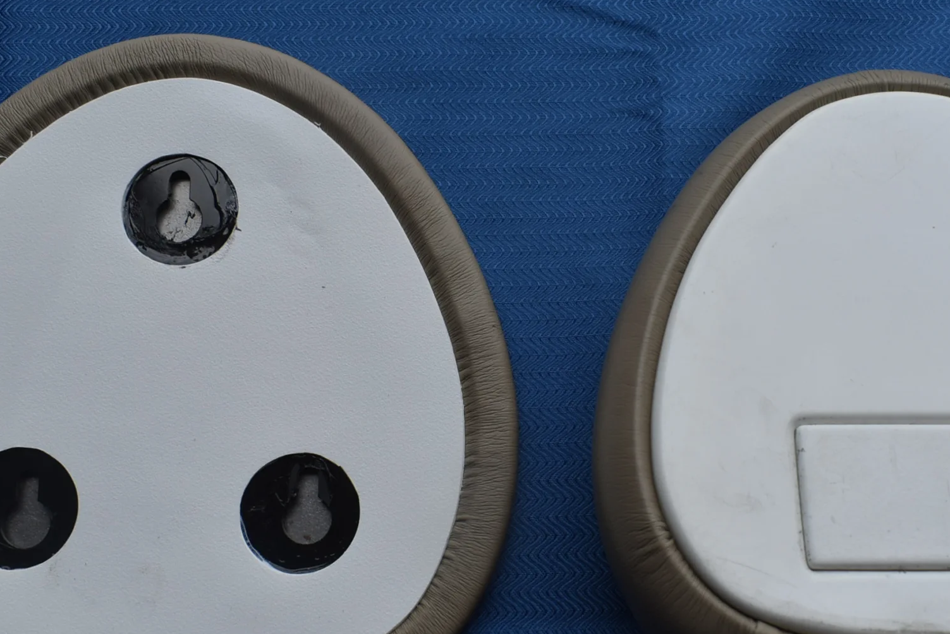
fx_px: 1215
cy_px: 370
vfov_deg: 29.2
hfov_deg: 42.6
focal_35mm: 46
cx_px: 539
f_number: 8
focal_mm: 18
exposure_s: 1/500
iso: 200
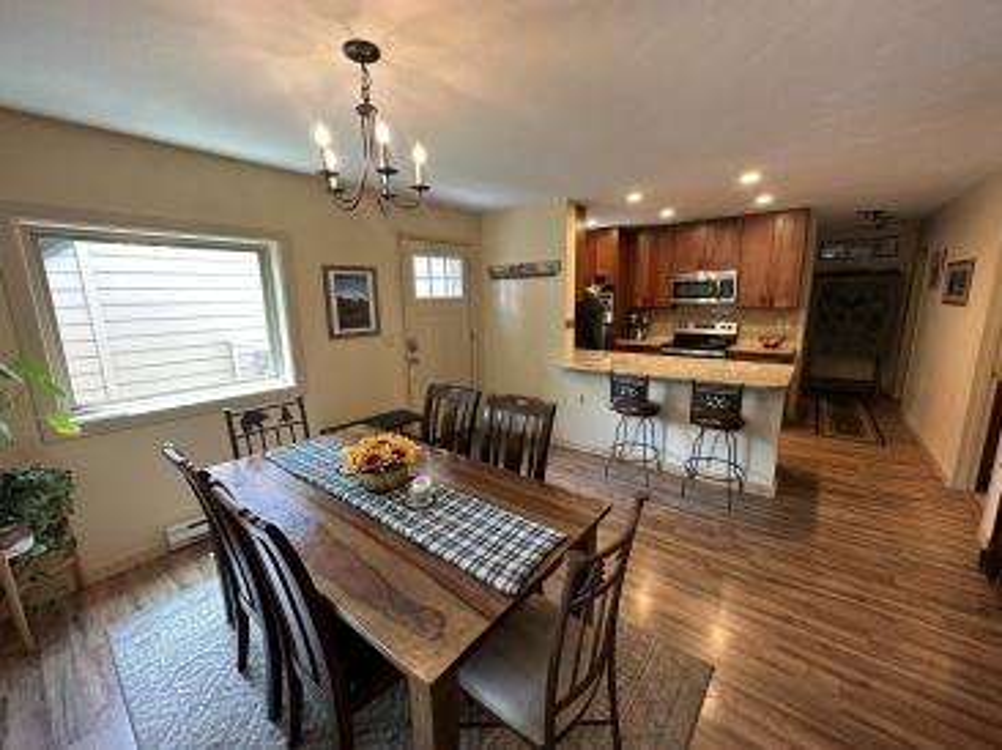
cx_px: 501
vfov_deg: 85.6
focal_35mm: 14
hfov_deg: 102.1
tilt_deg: -10.2
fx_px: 405
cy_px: 375
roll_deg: +0.9
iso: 250
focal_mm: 2.22
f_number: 2.2
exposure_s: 1/60
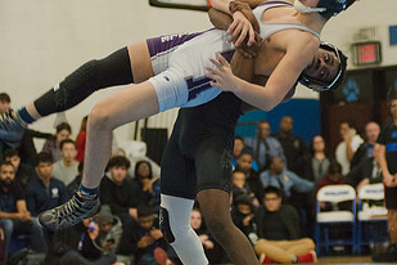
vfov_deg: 9.1
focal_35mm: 150
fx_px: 1654
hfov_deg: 13.7
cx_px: 226
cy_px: 168
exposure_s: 1/320
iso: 5000
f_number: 2.8
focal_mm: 80
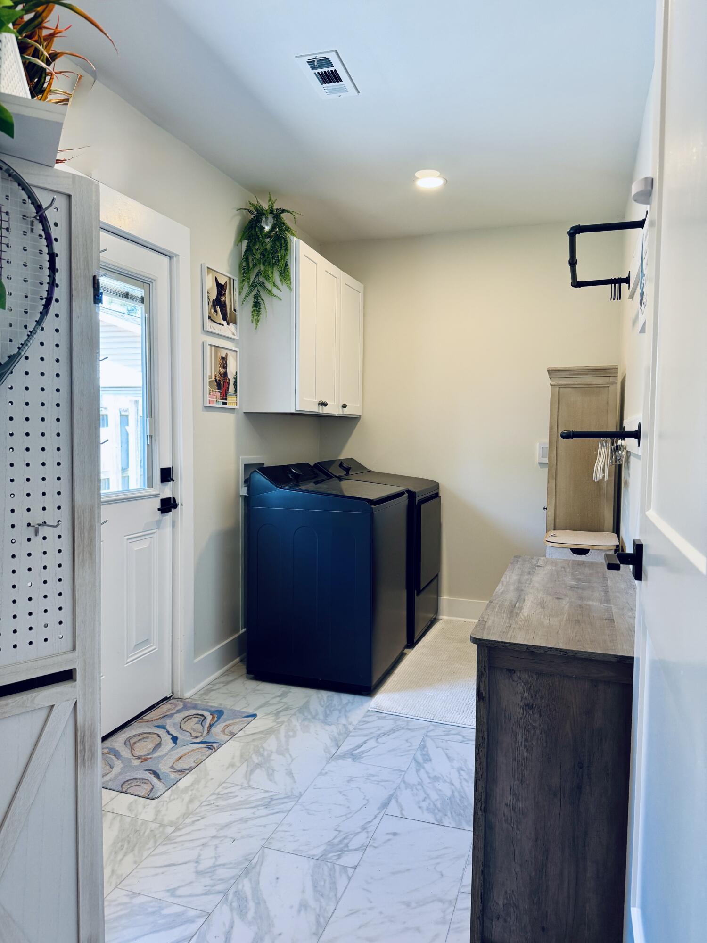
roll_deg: -0.2
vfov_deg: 71.6
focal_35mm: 24
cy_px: 472
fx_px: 654
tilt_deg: -3.9
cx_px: 354
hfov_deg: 56.8
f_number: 1.78
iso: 160
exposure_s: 1/120
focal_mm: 6.76
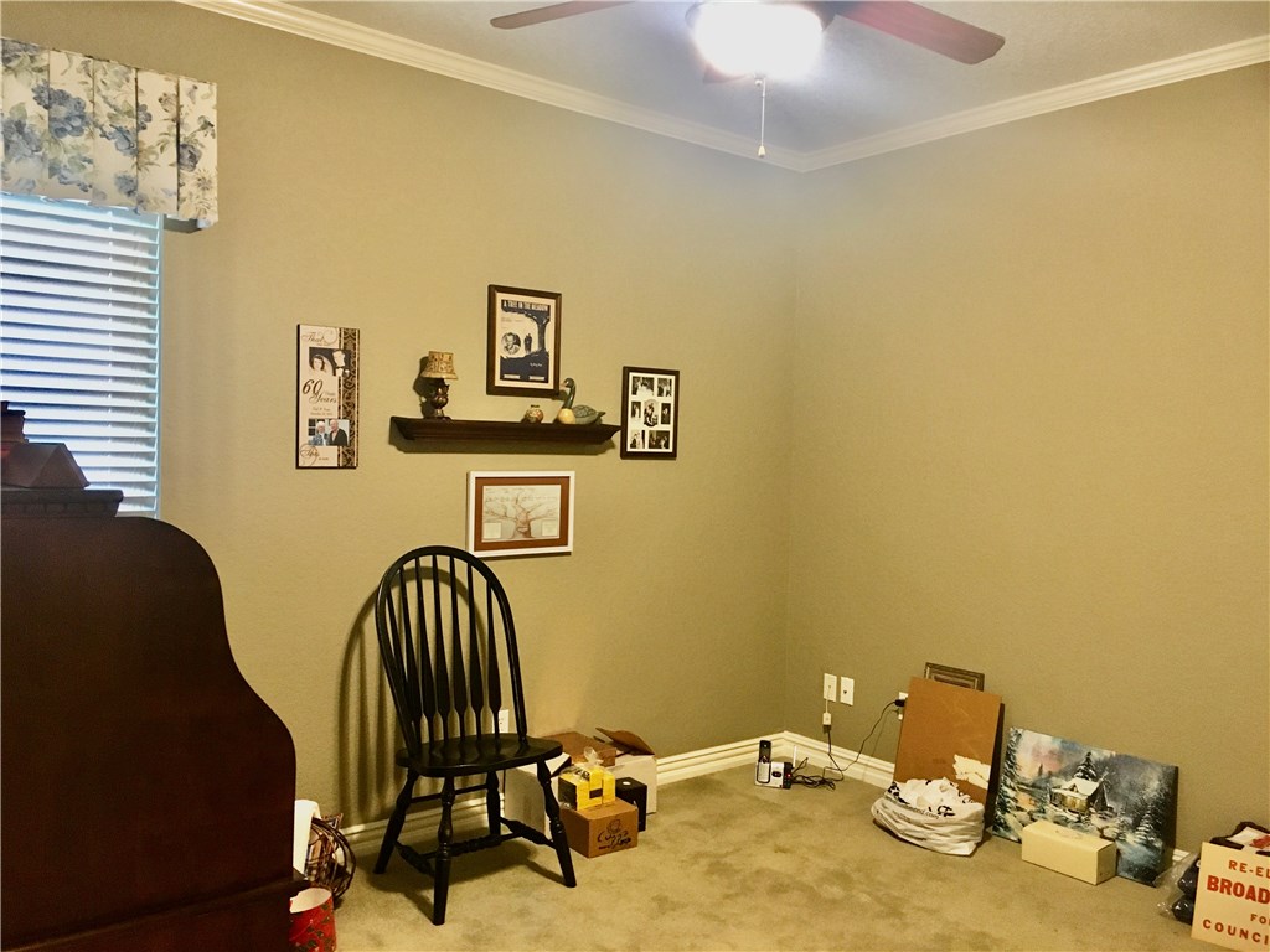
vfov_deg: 48.2
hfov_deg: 61.7
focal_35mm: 29
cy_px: 476
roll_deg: -2.1
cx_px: 635
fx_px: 1064
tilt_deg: -3.0
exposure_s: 1/17
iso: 200
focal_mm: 4.15
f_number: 2.2
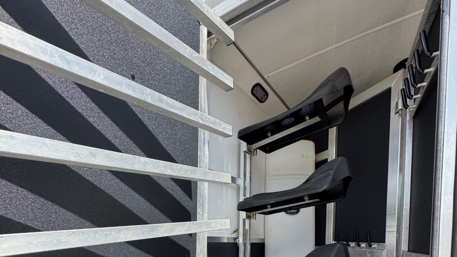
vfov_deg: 46.7
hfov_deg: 83.8
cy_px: 244
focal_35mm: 21
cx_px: 232
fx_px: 254
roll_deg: -1.2
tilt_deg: +0.6
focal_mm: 2.22
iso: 40
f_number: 2.2
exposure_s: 1/596
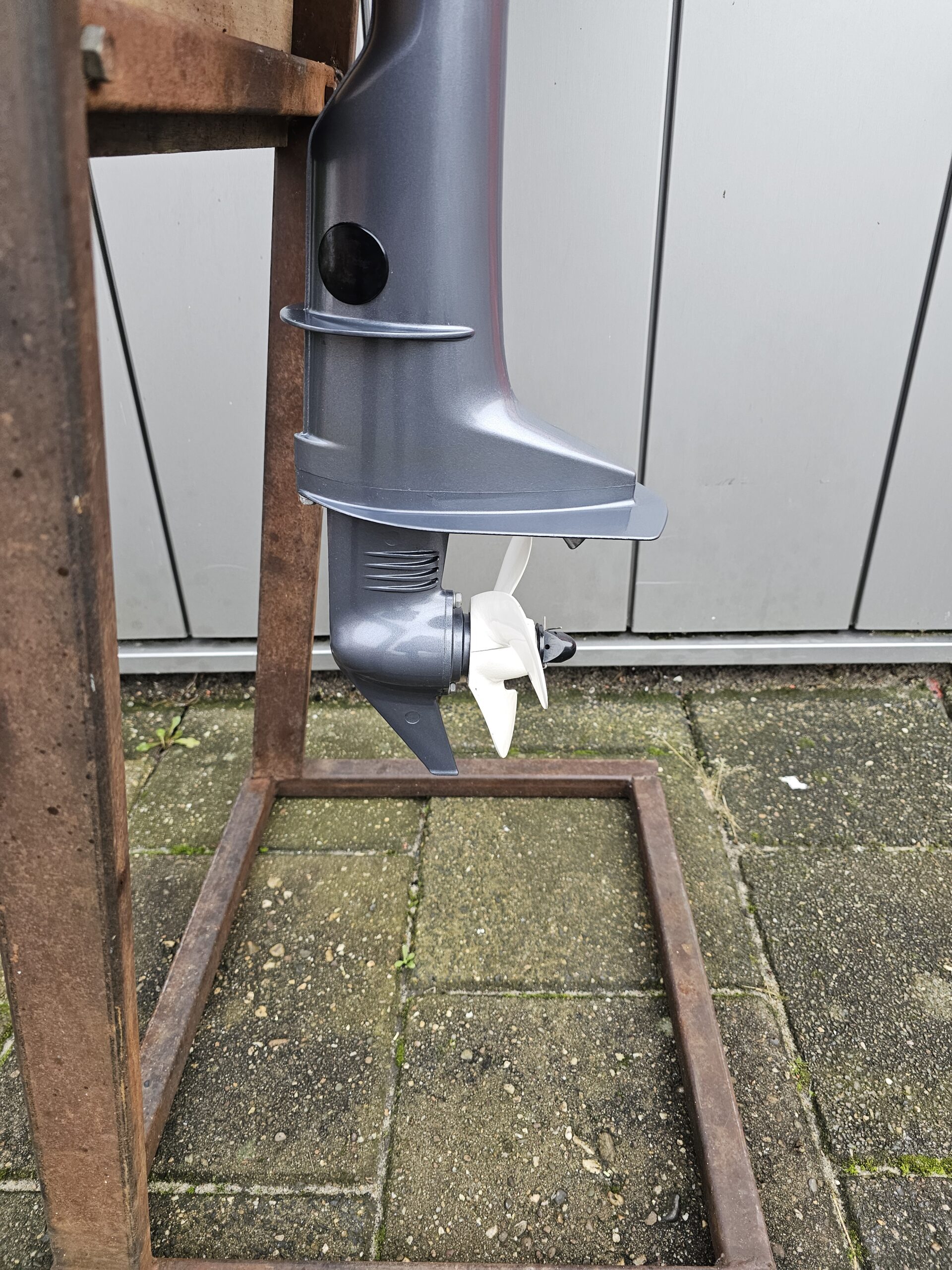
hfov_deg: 58.9
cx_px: 476
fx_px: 843
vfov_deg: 73.9
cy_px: 635
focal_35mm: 23
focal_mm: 6.3
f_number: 1.7
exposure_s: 1/359
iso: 200
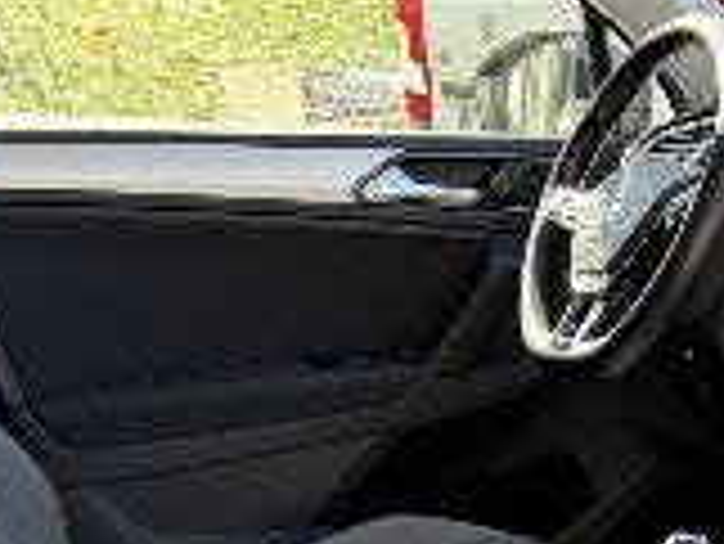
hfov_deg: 26.6
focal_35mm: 67
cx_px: 800
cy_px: 616
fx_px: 1402
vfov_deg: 20.8
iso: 64
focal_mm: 5.96
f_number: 1.6
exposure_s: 1/198
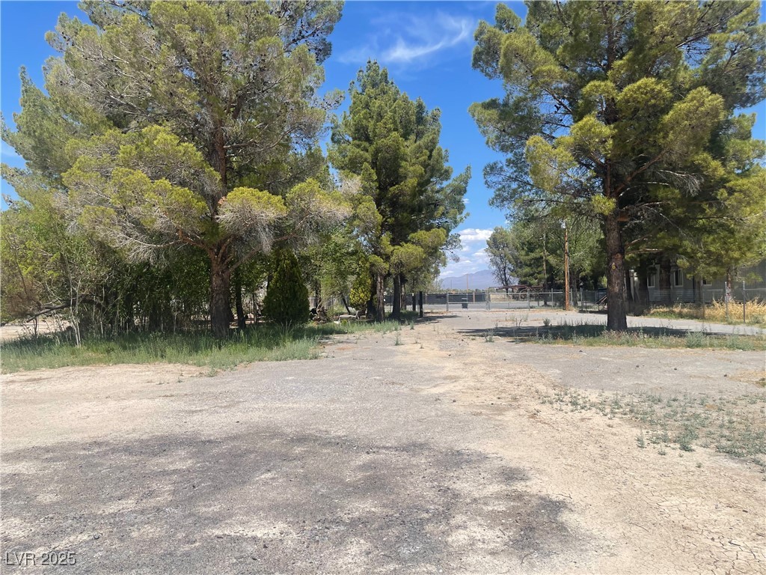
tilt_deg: +1.0
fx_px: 553
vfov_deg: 54.9
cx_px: 383
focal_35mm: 25
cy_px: 288
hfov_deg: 69.4
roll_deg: +1.7
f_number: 1.6
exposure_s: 1/4902
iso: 32
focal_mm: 5.1
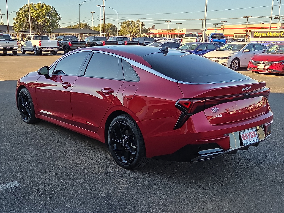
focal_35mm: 40
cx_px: 142
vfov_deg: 36.0
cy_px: 106
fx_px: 328
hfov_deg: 46.8
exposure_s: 1/833
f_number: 1.8
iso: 25
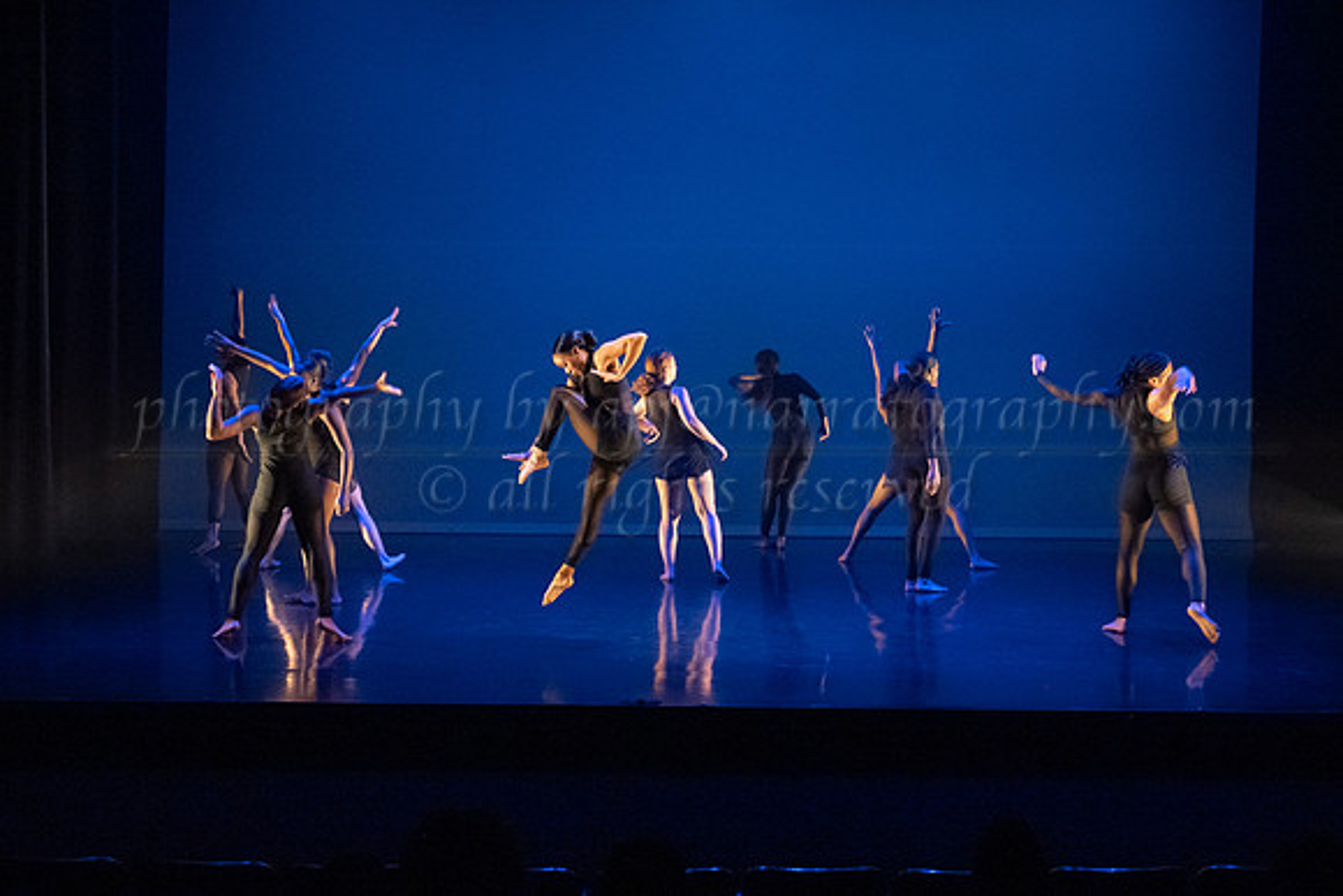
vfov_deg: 21.4
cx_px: 755
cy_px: 494
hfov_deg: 31.6
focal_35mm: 63
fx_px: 2367
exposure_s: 1/250
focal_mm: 49
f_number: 3.2
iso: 4000
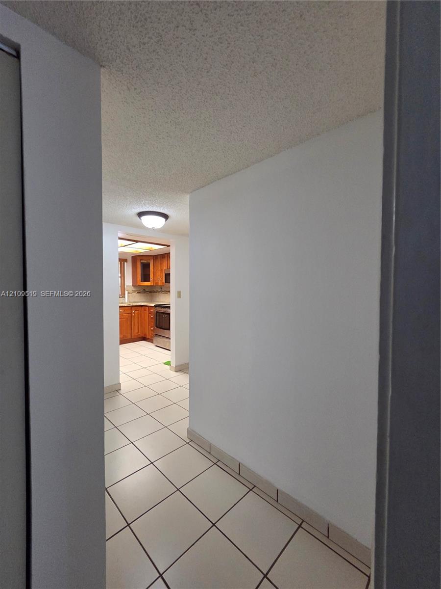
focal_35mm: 13
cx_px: 220
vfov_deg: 106.2
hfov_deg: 89.9
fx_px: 221
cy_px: 294
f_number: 2.2
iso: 400
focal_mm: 2.2
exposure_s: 1/60
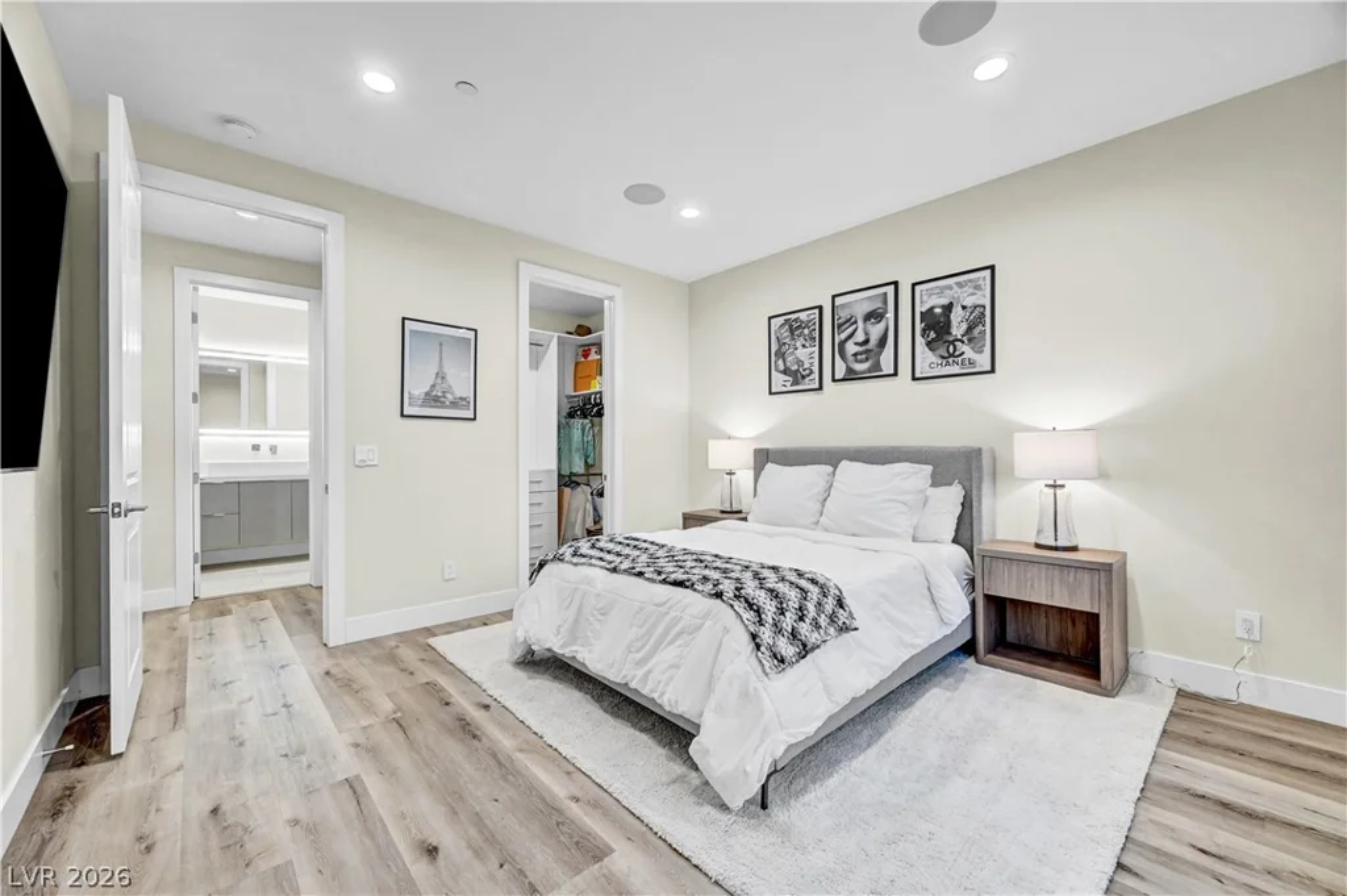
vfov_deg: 81.1
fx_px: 523
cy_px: 448
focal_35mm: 14
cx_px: 674
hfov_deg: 104.3
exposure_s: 1/15
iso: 800
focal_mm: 14
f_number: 8
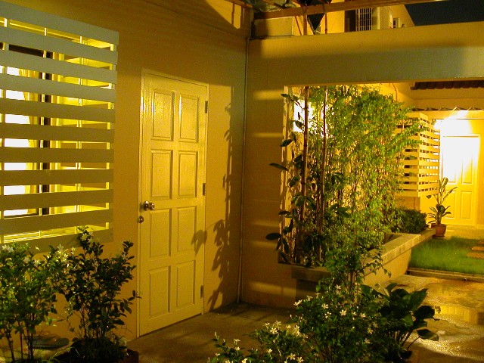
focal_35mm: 37
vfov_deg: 38.7
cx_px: 242
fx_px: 517
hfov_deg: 50.1
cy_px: 182
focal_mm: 5.6
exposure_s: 1
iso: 400
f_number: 2.7
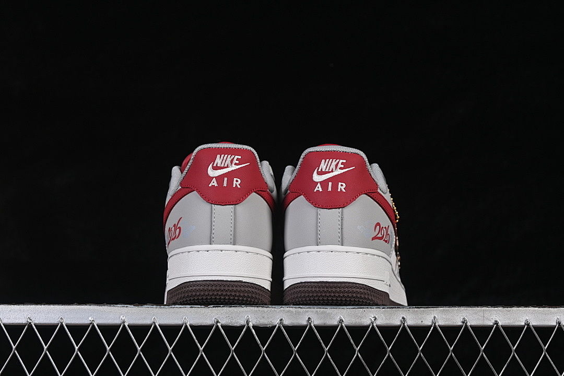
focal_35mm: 75
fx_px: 1175
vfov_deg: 18.2
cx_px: 282
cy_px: 188
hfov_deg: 27.0
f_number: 8
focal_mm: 50
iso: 160
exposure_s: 1/60
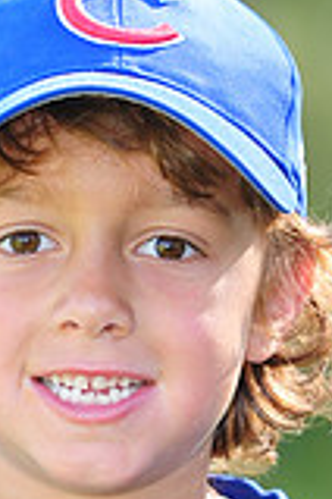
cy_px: 549
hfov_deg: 1.9
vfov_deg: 2.8
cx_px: 94
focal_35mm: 728
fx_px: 10070
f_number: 4.5
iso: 200
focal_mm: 200
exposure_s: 1/160
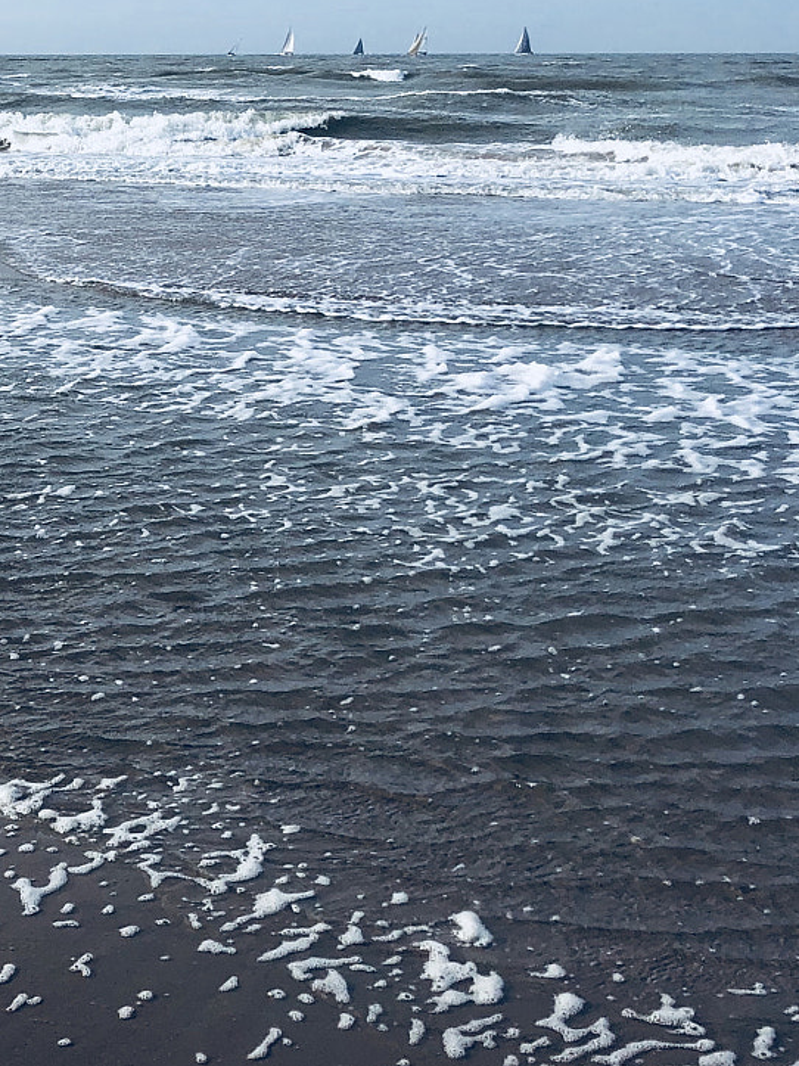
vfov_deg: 30.0
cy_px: 133
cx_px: -59
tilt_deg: -2.7
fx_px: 1909
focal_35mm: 62
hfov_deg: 22.4
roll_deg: +0.5
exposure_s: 1/2667
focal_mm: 3.99
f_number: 1.8
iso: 25
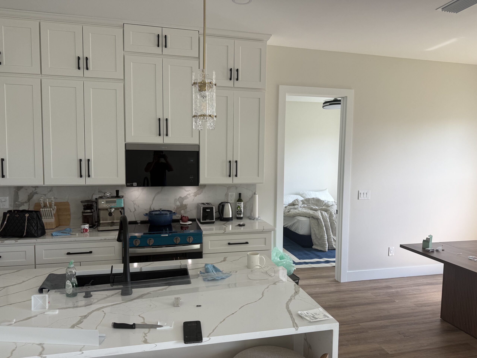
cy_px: 179
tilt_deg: -3.4
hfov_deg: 71.6
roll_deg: +0.3
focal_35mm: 24
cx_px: 238
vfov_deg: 56.8
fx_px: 331
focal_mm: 6.76
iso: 50
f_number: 1.78
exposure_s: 1/122
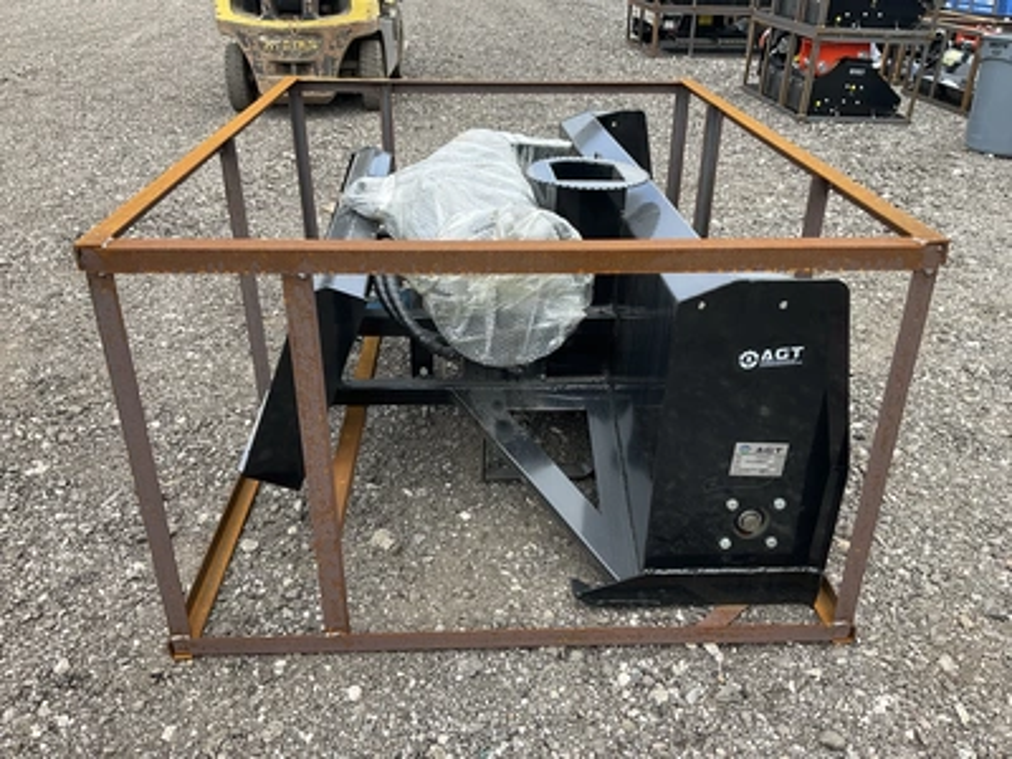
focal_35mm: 29
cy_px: 380
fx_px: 848
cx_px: 506
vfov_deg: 48.2
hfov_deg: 61.7
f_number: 1.8
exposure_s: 1/253
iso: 25
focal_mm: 3
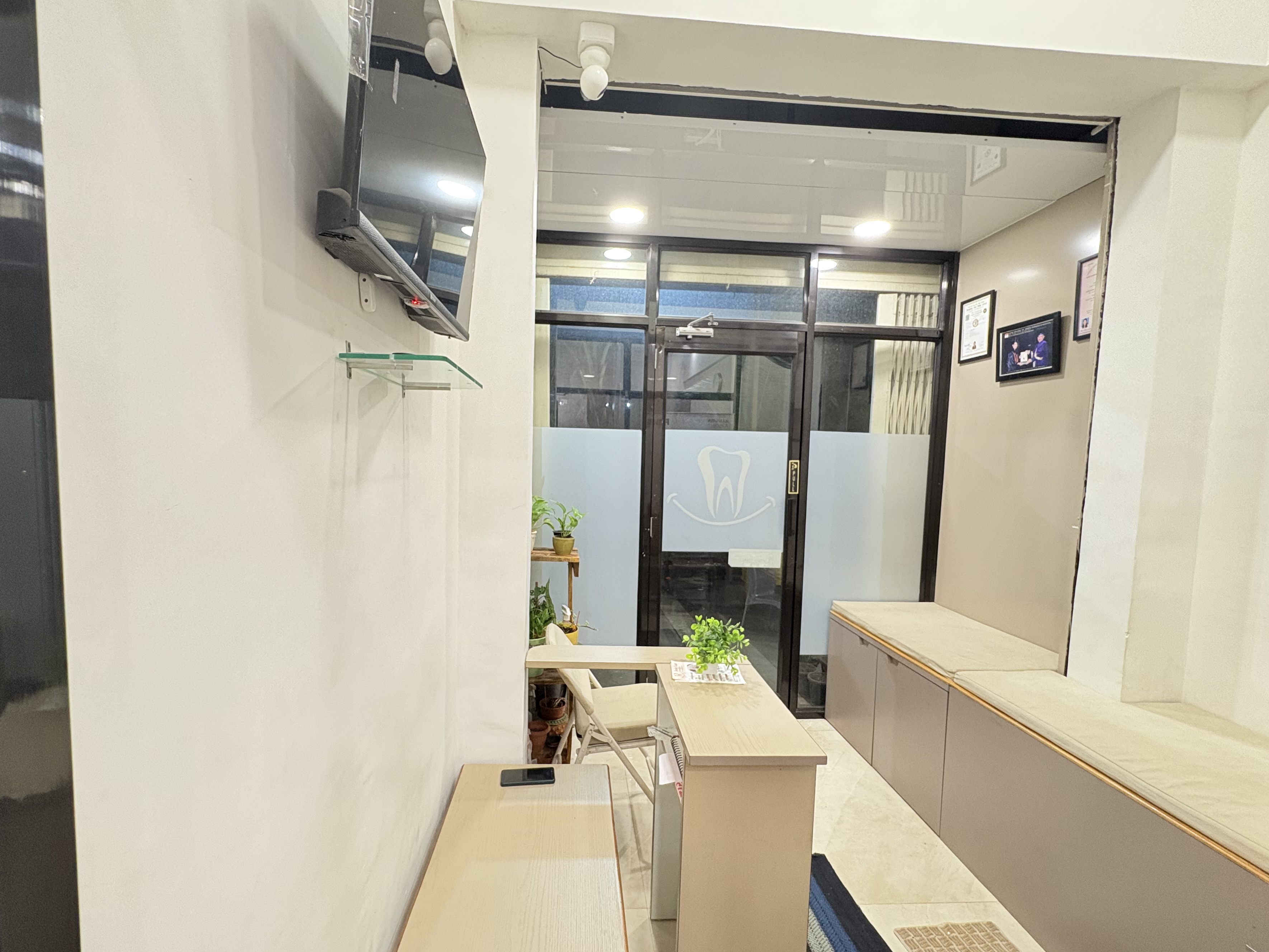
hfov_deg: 94.4
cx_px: 609
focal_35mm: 16
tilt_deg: -4.2
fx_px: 587
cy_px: 498
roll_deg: -0.9
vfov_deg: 78.1
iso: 400
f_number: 2.2
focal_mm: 2.22
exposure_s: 1/50
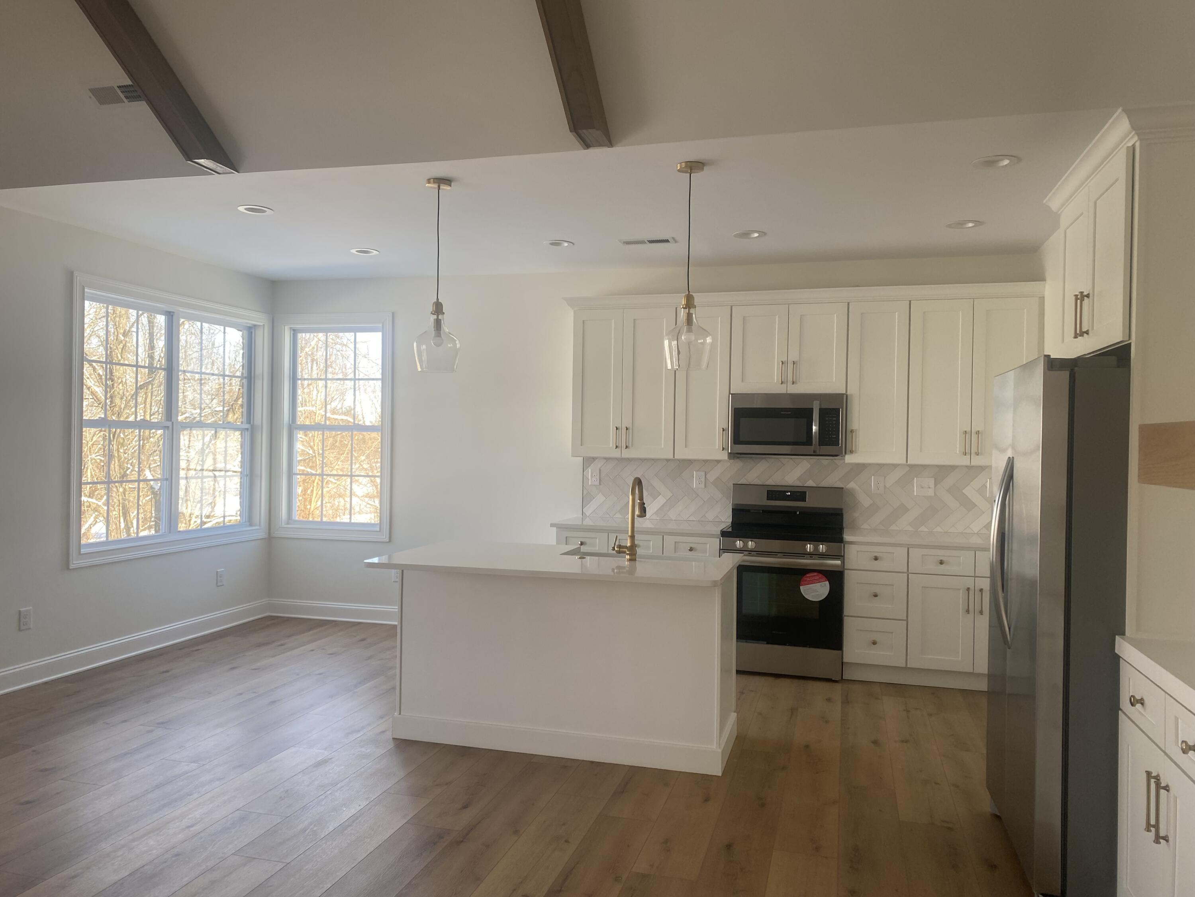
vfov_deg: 53.1
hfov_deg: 67.3
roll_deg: -0.9
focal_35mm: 26
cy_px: 448
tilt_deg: -0.1
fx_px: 898
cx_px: 598
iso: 32
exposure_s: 1/122
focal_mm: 4.25
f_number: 1.8
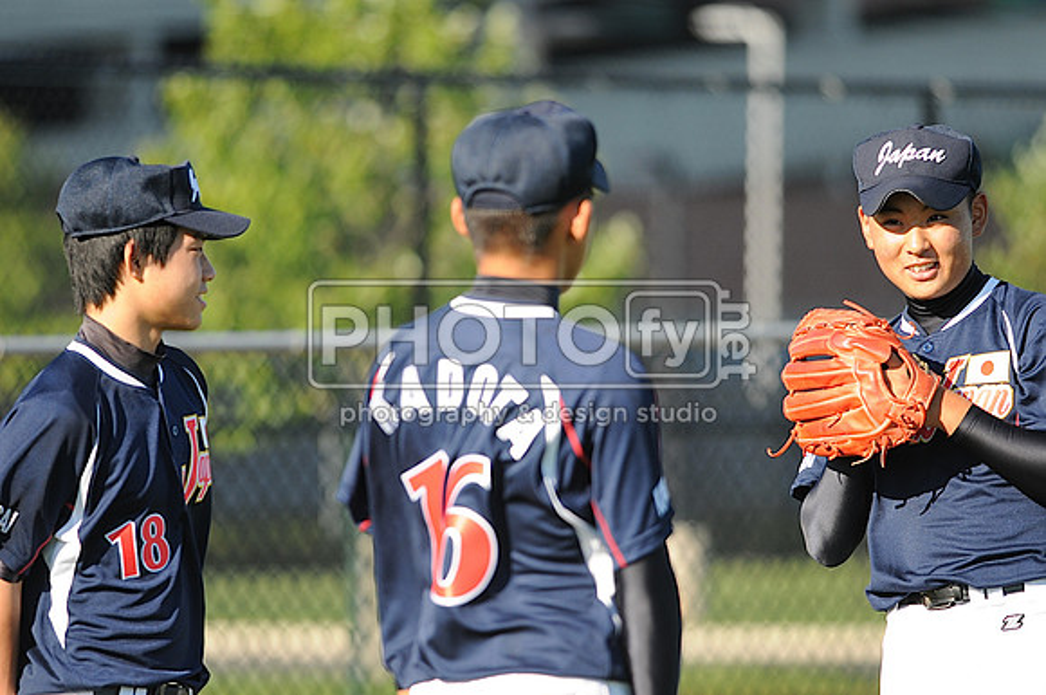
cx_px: 523
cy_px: 348
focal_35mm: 450
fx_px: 13057
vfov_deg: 3.0
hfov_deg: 4.6
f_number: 4
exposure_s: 1/640
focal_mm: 300
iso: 200
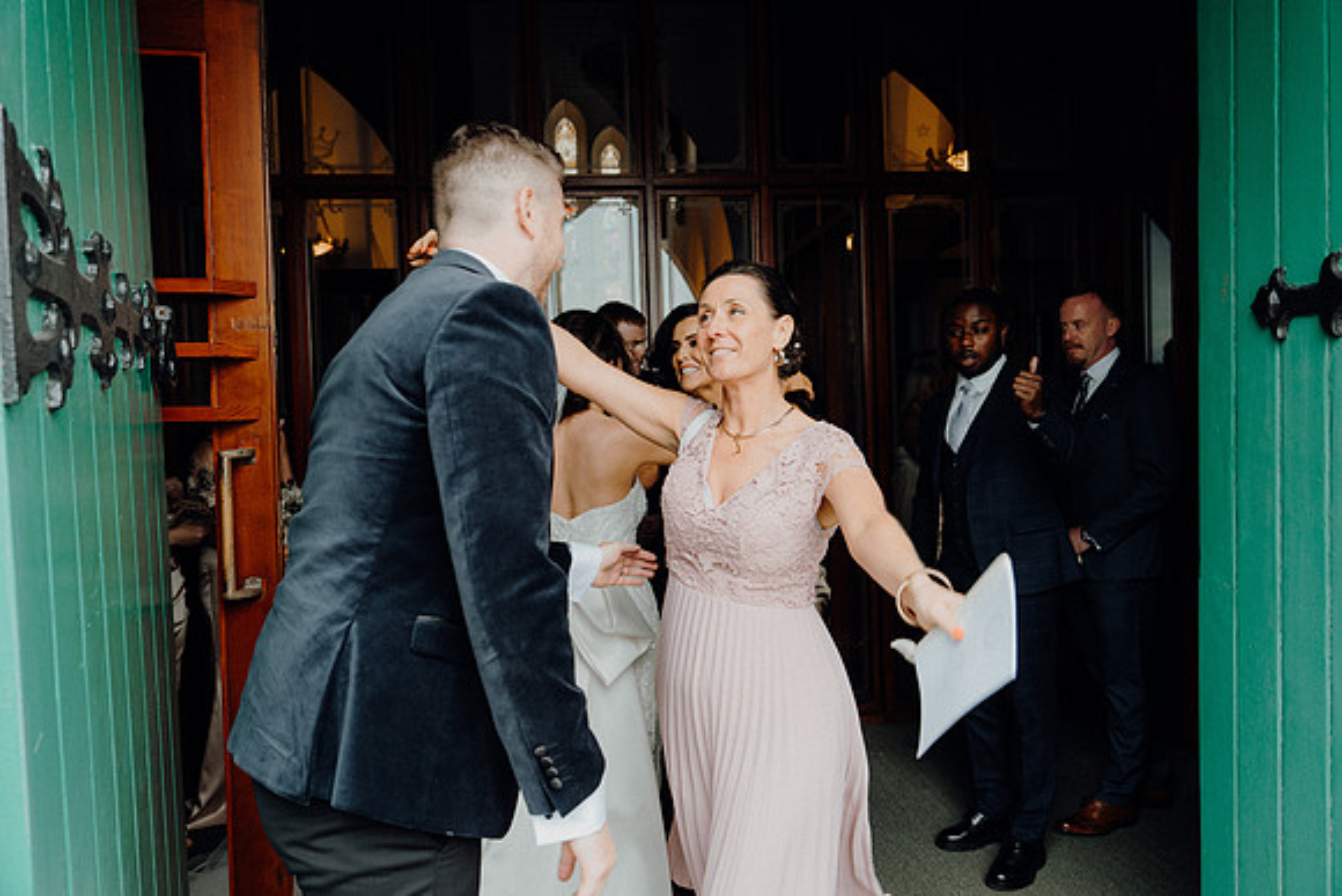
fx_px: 1007
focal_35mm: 27
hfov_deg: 67.4
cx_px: 671
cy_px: 448
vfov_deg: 48.0
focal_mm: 27
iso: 320
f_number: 3.5
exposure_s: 1/200
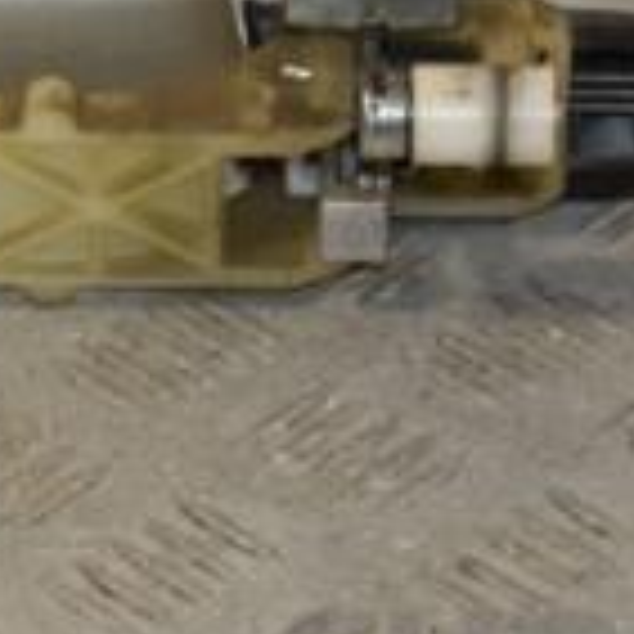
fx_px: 5408
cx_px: 202
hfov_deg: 6.7
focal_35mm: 261
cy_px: 81
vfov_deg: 6.7
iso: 800
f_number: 7.1
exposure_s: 1/200
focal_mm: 48
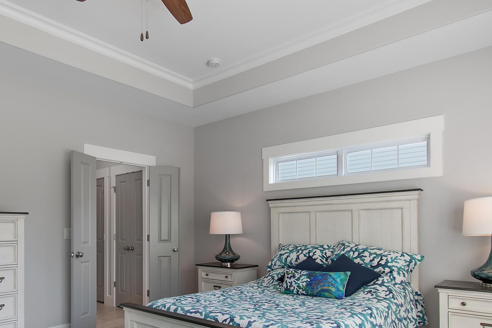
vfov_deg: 50.2
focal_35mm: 25
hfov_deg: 71.2
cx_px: 214
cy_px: 225
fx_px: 342
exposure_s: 1/60
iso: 100
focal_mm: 10
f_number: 4.5
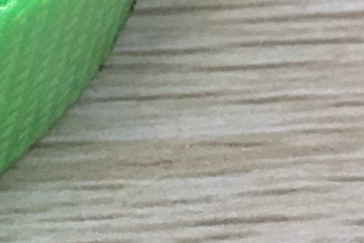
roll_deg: +0.3
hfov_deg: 9.2
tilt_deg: -37.3
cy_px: -116
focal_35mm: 189
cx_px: -643
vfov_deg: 7.2
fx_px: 1911
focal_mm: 4.15
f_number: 2.2
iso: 40
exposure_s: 1/33
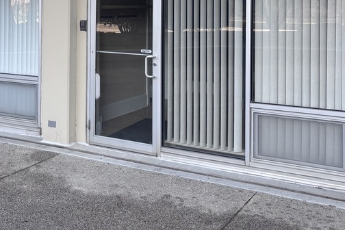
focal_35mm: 58
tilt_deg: +0.8
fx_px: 556
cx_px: 86
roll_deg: -1.1
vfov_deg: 22.5
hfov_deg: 33.8
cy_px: 2
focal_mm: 5.96
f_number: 1.6
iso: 50
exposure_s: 1/271
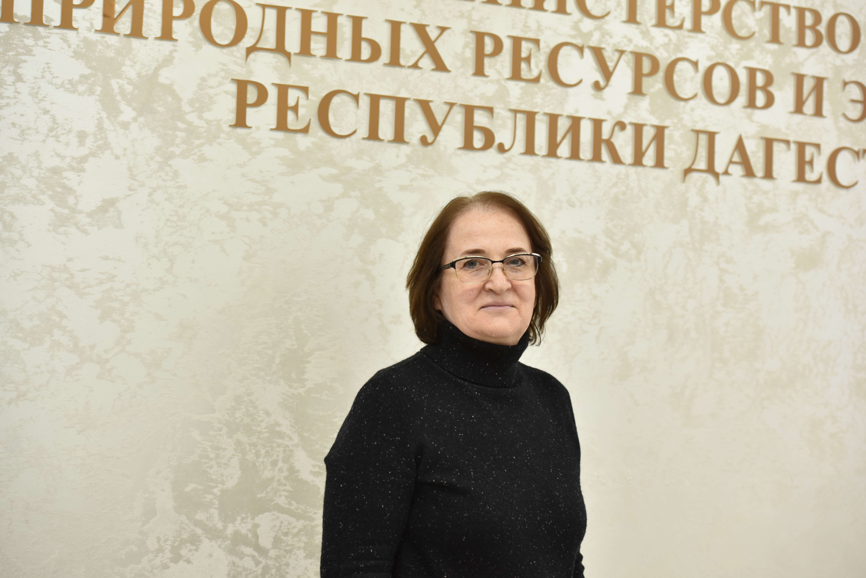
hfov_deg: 28.8
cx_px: 433
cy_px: 289
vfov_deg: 19.5
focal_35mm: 70
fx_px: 1684
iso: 640
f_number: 4
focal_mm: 70
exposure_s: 1/80
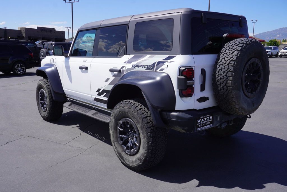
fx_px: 263
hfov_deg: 57.2
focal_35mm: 33
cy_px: 96
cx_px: 144
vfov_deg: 40.0
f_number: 10
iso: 100
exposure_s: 1/160
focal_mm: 22
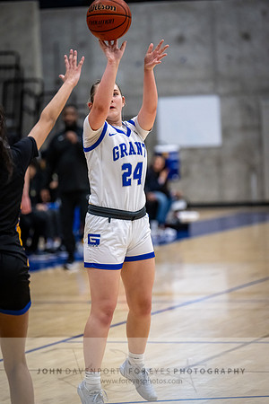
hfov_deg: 8.1
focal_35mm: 170
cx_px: 134
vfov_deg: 12.1
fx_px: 1905
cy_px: 202
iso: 4500
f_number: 2.8
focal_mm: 170
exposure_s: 1/1000
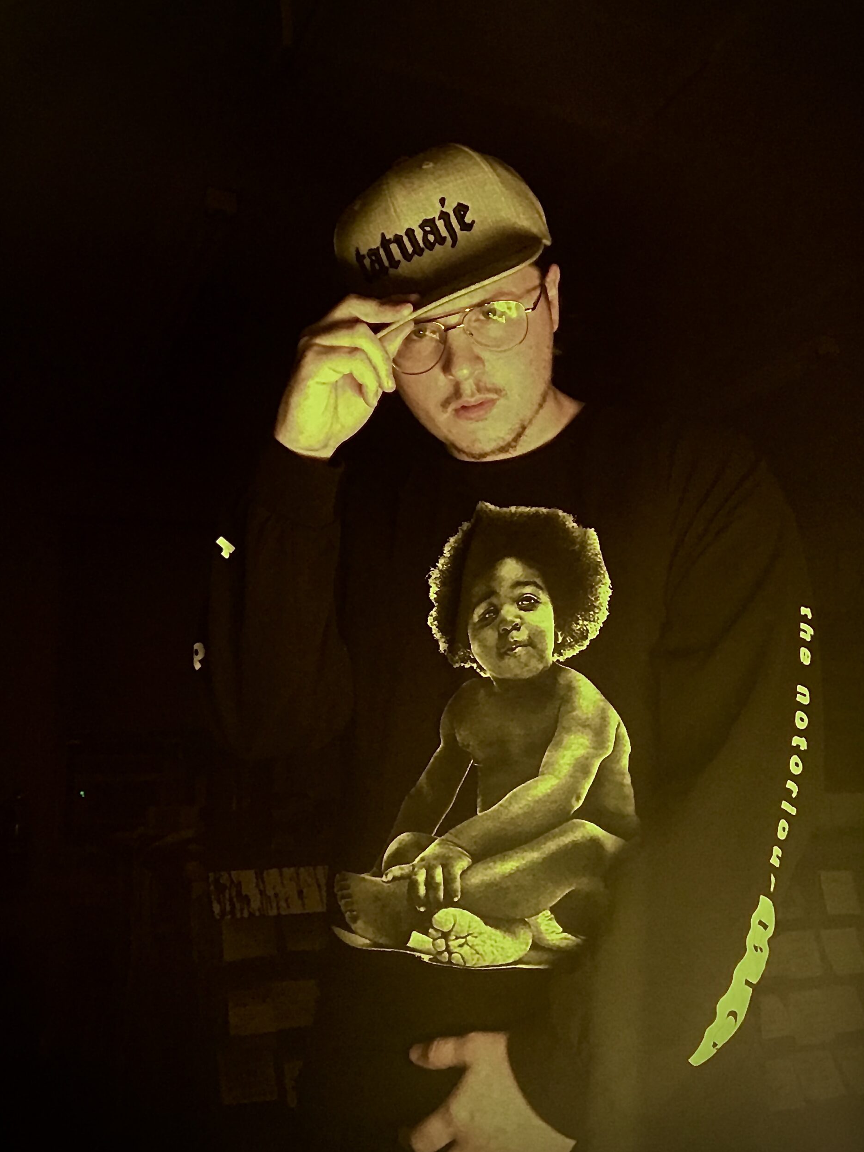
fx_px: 1098
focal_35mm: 33
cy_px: 586
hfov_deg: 42.9
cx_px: 423
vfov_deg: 55.3
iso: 500
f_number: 2.2
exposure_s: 1/15
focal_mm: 2.87
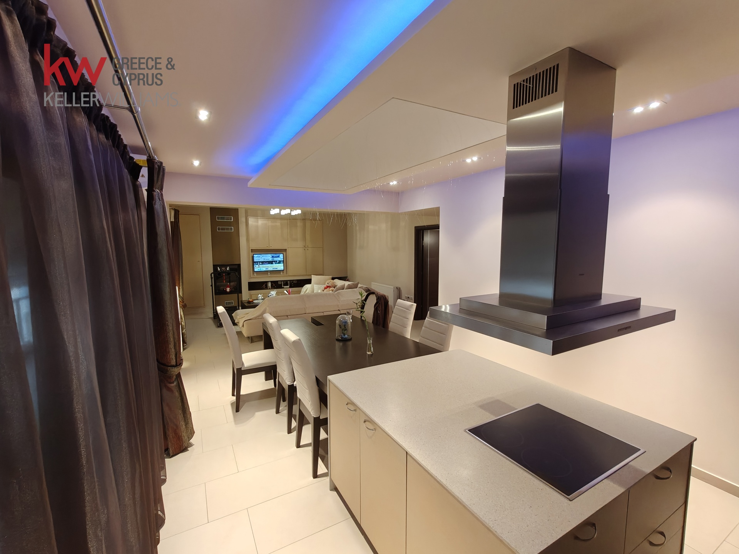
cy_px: 277
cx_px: 370
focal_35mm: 15
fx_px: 320
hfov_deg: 98.2
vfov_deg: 81.7
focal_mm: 2.3
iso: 1000
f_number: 2
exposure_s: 1/100
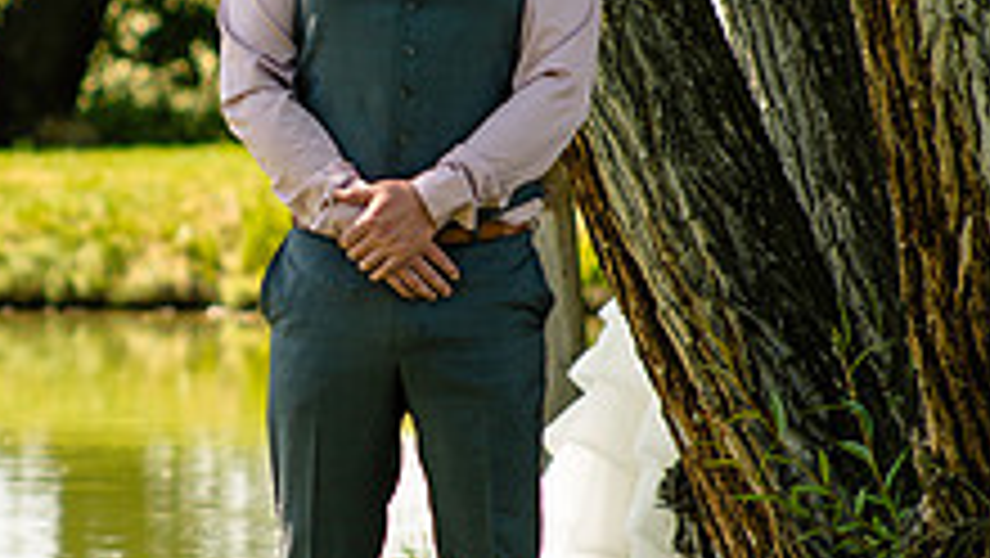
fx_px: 13762
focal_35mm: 524
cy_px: 171
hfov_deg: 4.1
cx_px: 266
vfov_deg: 2.3
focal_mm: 190
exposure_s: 1/200
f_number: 5
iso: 125
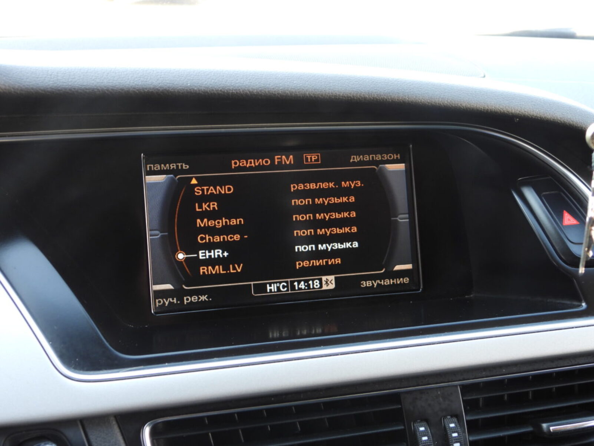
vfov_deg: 30.9
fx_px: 807
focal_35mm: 47
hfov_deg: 40.4
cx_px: 297
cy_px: 223
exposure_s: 1/30
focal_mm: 8.5
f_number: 3.2
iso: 140
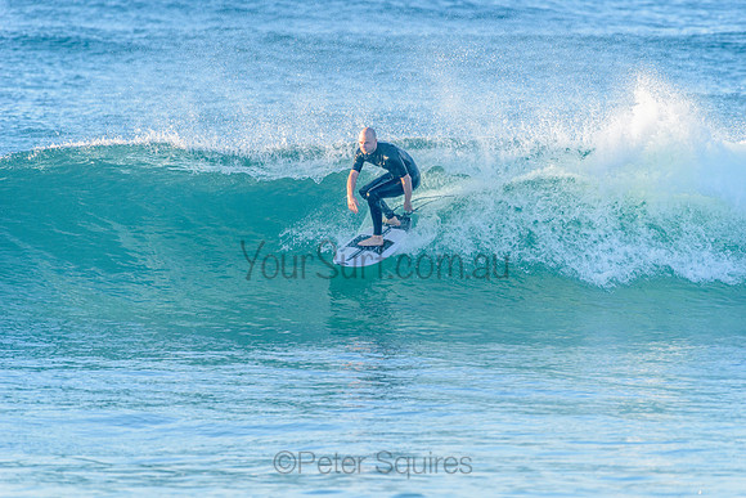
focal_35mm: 500
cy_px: 249
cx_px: 373
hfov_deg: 4.1
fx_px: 10363
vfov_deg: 2.8
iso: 450
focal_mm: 500
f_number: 5.6
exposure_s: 1/1000
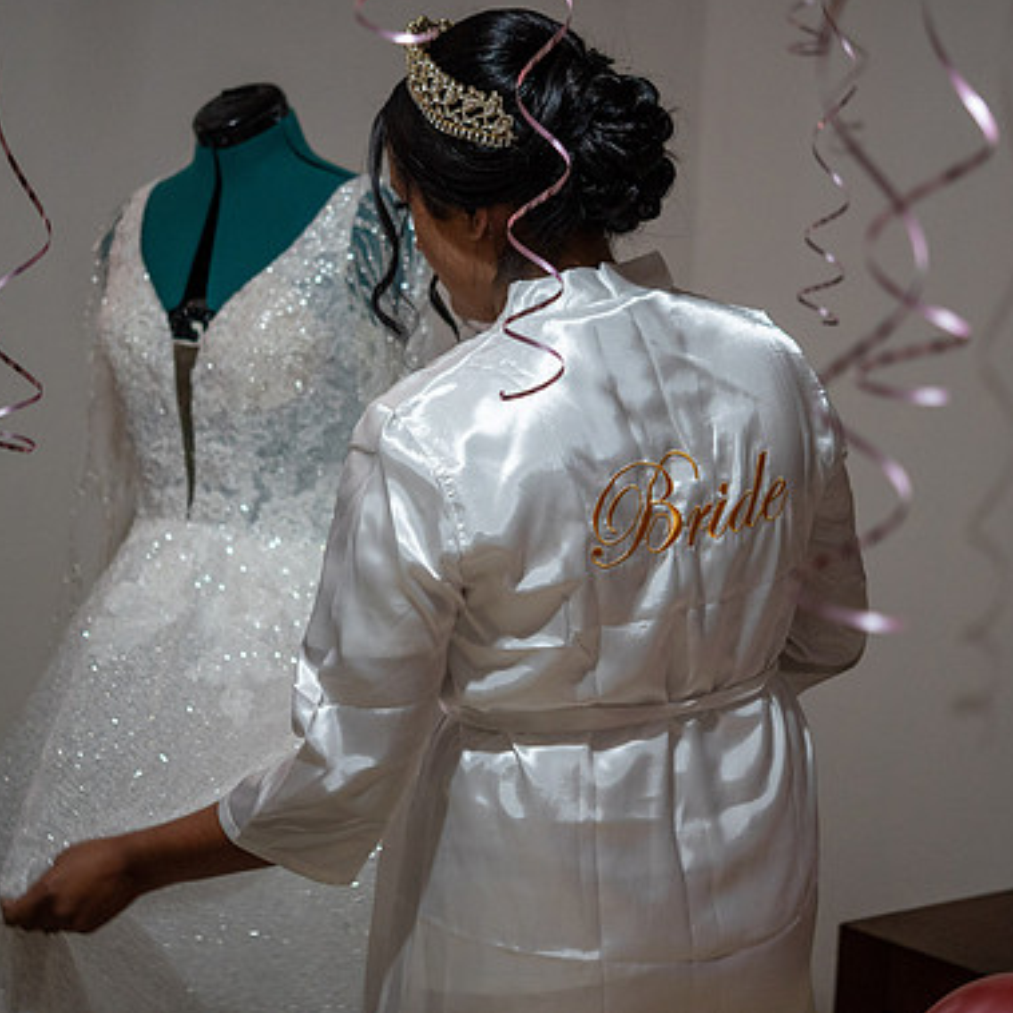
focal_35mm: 78
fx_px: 2582
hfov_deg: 22.2
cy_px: 501
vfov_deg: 22.2
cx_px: 588
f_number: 2.8
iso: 1600
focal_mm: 60
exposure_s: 1/125
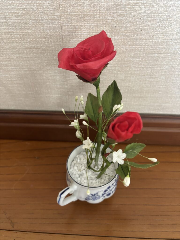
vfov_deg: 67.3
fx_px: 180
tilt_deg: -43.8
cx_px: 90
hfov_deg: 53.1
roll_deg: -0.9
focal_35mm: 26
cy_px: 120
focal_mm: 5.96
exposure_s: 1/50
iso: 320
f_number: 1.6
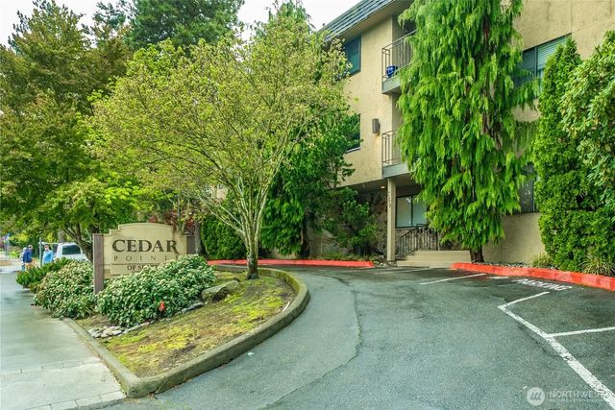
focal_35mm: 22
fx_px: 376
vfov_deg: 57.3
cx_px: 308
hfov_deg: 78.6
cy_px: 205
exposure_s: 1/30
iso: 250
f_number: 7.1
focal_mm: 22
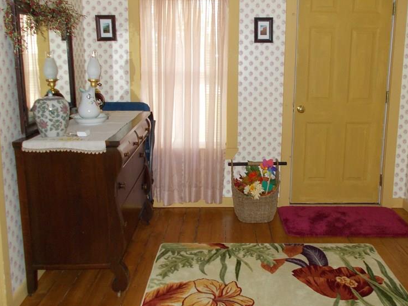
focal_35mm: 36
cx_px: 226
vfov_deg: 39.5
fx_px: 424
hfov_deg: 51.3
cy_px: 128
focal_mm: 4.6
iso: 220
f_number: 3.2
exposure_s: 1/25
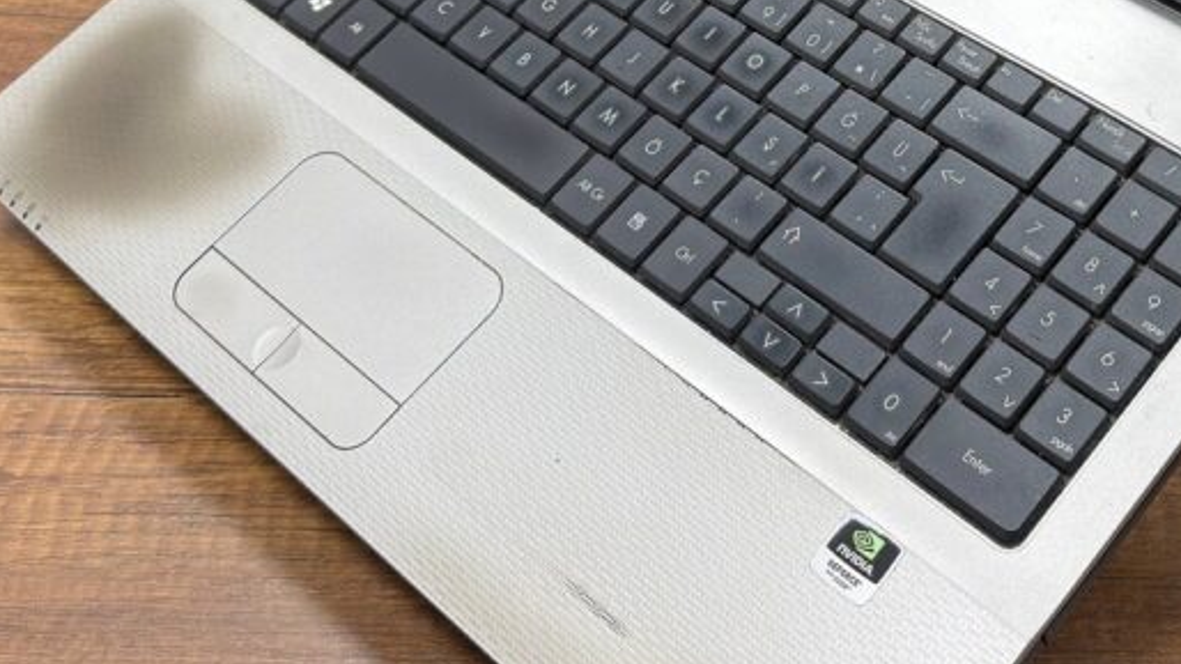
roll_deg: -0.5
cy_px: -80
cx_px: 928
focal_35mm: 61
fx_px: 1910
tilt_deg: -35.5
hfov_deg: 33.5
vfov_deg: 18.9
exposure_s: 1/50
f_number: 1.78
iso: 125
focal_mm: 6.76
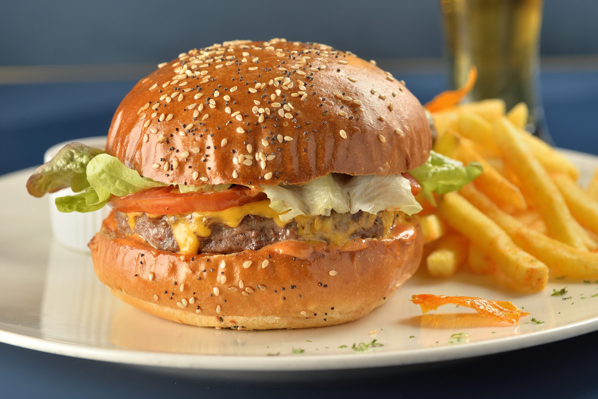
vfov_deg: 13.1
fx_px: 1745
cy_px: 200
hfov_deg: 19.4
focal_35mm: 105
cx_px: 299
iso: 400
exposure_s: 1/180
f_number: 9.5
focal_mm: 105
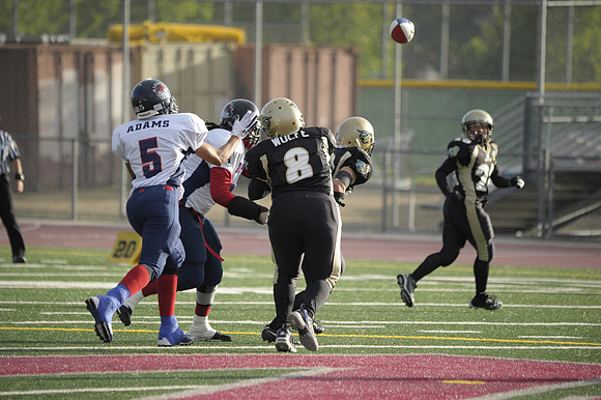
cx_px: 300
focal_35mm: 450
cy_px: 200
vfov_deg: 3.1
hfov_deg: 4.6
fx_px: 7508
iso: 720
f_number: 6.3
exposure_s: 1/1000
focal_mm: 450
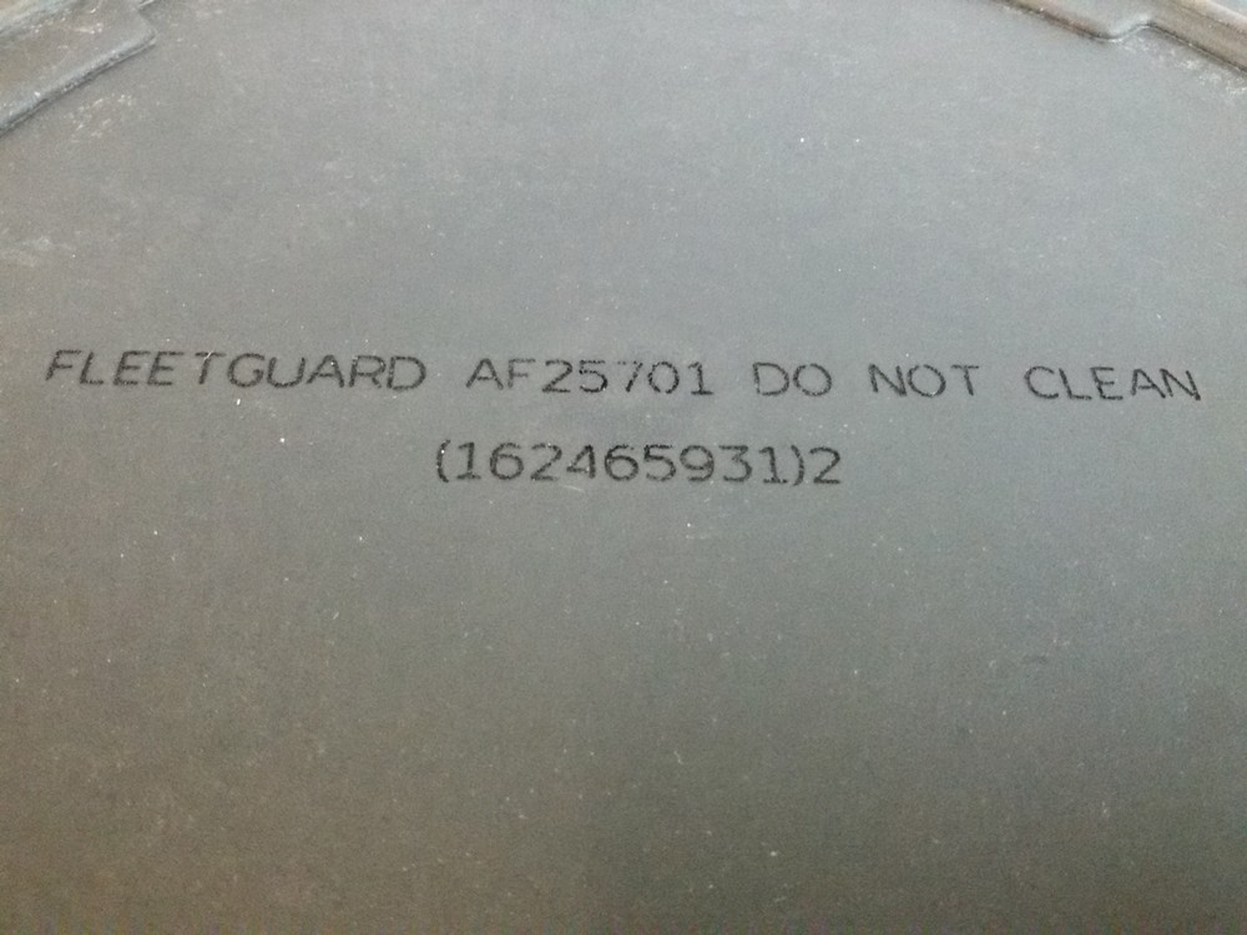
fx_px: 1117
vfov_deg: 45.4
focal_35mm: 31
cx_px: 624
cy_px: 468
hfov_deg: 58.4
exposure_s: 1/17
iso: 1000
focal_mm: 2.93
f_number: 2.4
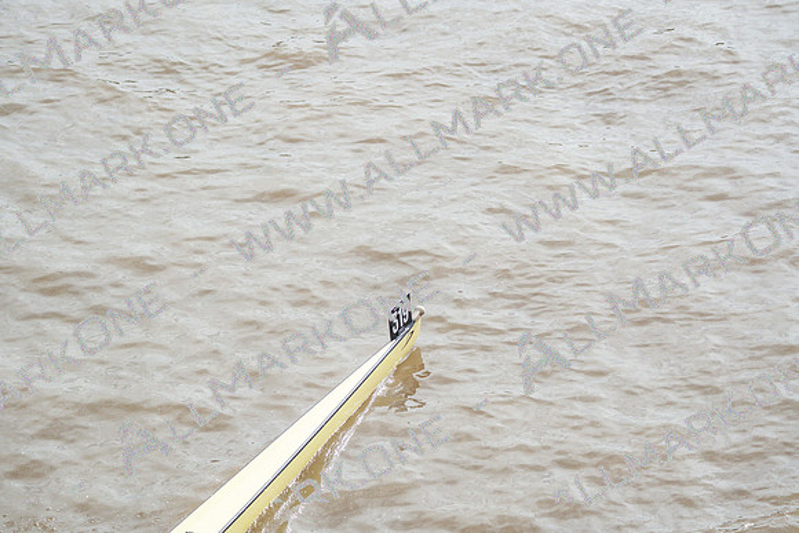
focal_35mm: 202
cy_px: 266
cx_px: 400
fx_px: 4484
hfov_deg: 10.2
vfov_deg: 6.8
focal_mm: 202
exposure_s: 1/5000
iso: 500
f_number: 5.6
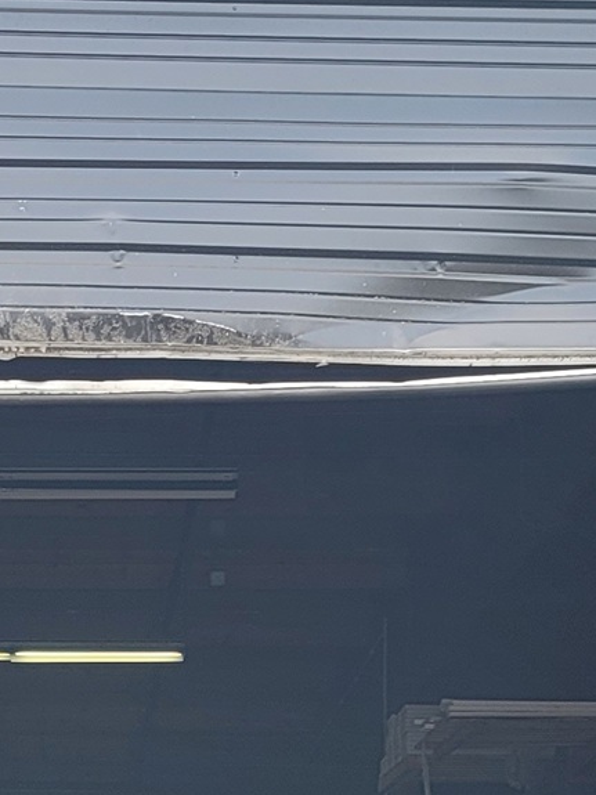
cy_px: 771
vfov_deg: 16.7
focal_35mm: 116
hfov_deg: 12.6
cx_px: 0
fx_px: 2664
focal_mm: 7
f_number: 1.8
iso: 20
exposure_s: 1/120
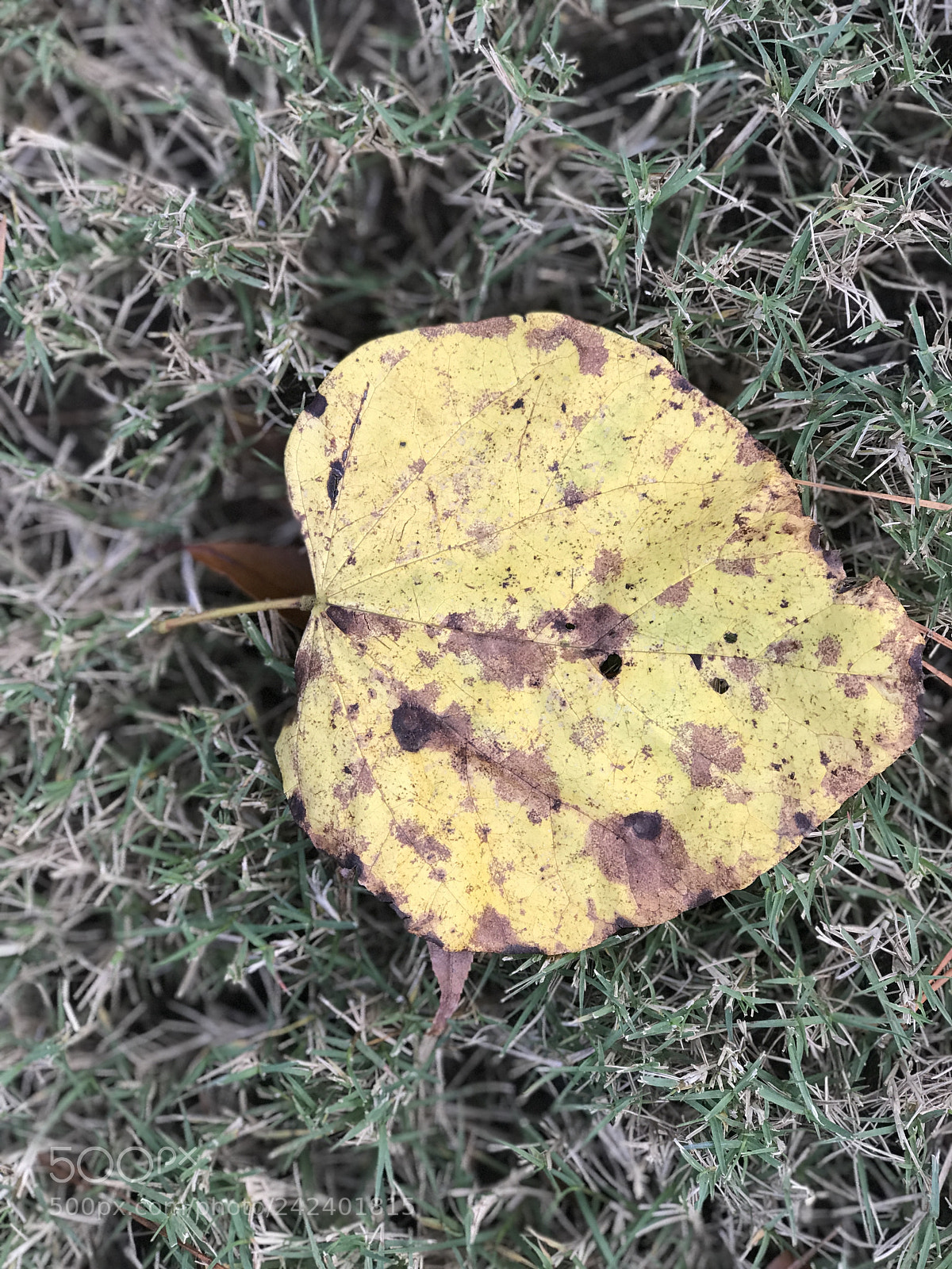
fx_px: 2090
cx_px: 476
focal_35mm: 57
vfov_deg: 33.8
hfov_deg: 25.7
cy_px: 634
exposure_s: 1/120
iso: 80
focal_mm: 6.6
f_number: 2.8
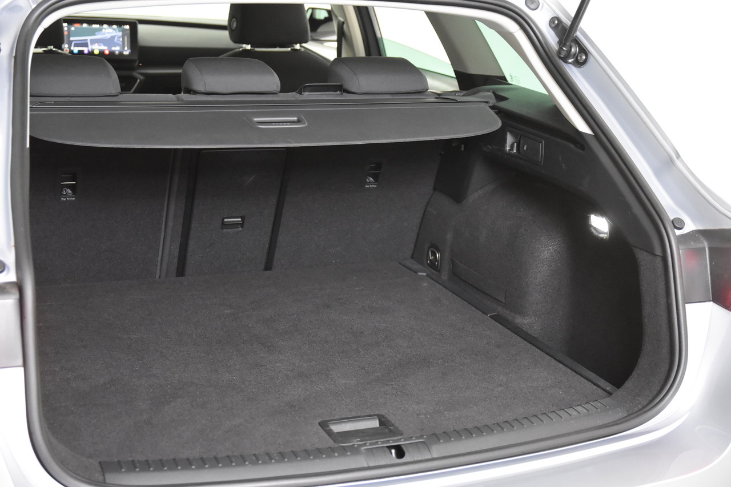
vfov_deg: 23.8
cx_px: 366
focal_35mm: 57
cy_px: 244
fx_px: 1157
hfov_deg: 35.1
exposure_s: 1/60
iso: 4000
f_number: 3.5
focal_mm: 38
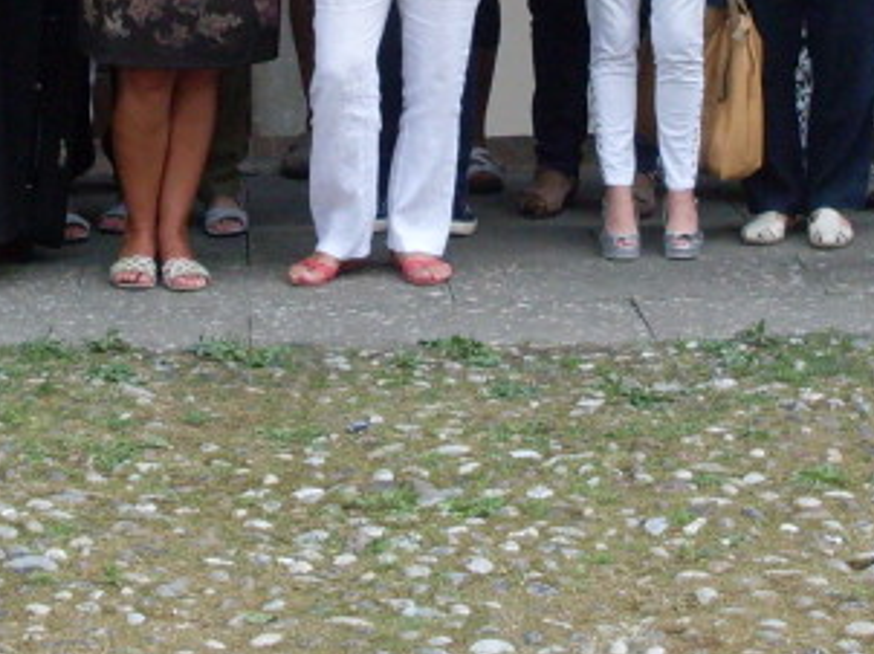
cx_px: 385
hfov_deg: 15.3
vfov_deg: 11.0
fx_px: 3254
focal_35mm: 129
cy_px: -353
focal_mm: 6.3
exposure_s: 1/250
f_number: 2.8
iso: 80
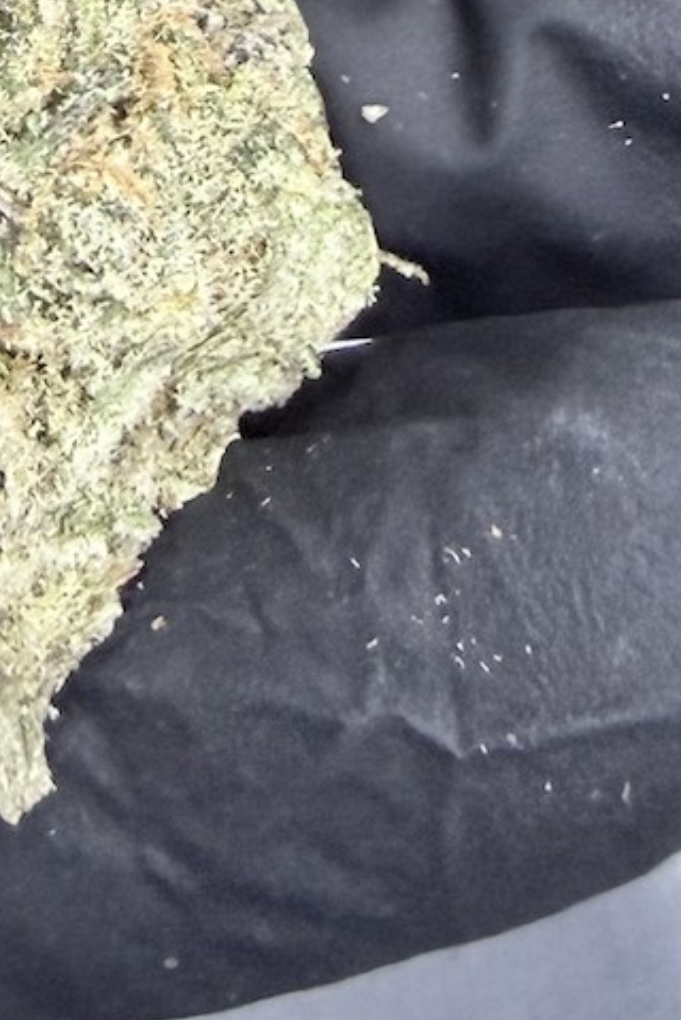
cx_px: -423
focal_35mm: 100
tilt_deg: -69.0
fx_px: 2833
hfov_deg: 12.8
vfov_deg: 18.6
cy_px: -388
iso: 200
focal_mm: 2.22
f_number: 2.2
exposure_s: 1/50
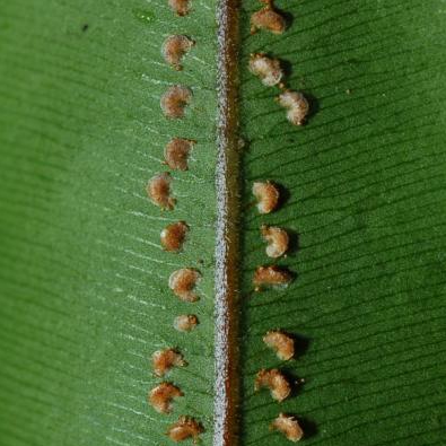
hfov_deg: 15.0
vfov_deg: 15.0
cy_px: 265
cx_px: 222
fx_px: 1691
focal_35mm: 116
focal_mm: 60
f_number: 16
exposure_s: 1/60
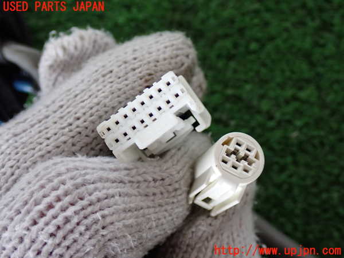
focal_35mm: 50
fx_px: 497
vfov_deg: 29.1
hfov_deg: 38.2
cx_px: 172
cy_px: 129
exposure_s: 1/50
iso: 640
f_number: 3.2
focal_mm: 9.01
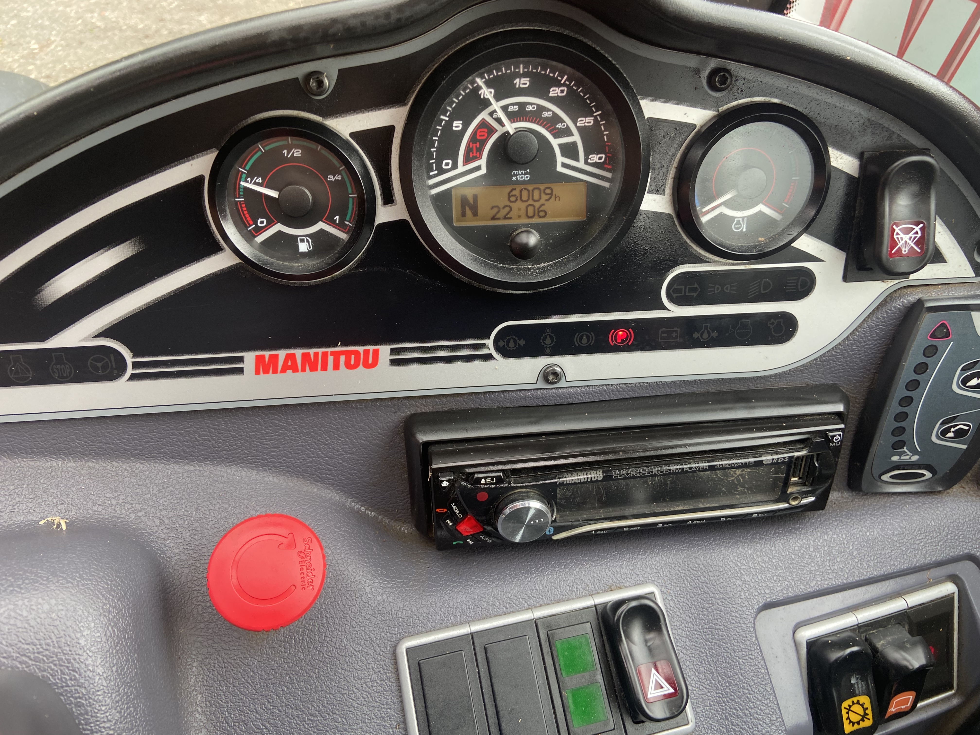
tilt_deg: -40.7
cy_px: 368
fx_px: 736
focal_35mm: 26
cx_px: 490
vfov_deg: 53.1
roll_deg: -2.3
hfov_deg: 67.3
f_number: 1.8
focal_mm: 4.25
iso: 64
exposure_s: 1/121
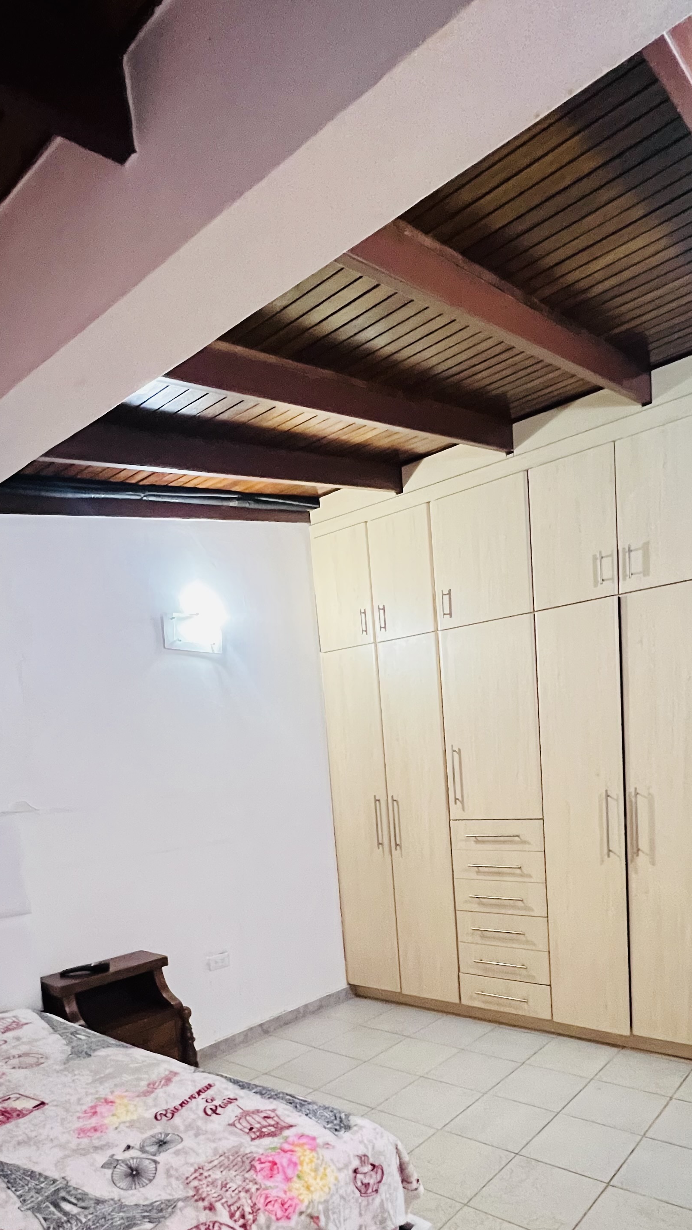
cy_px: 854
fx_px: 652
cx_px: 419
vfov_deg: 82.6
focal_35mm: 20
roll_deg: +2.7
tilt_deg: -7.1
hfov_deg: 55.4
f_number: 1.8
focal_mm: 1.57
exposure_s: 1/40
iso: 800
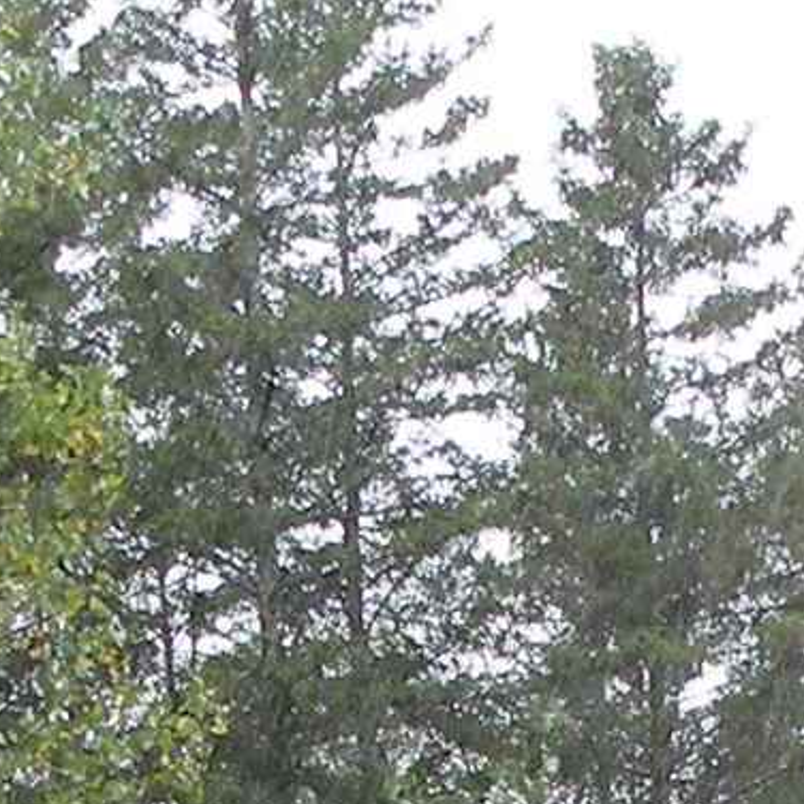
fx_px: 5124
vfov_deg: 8.4
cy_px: 1741
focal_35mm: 195
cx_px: 855
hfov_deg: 8.9
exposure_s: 1/94.6
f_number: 3.5
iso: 64
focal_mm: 4.7
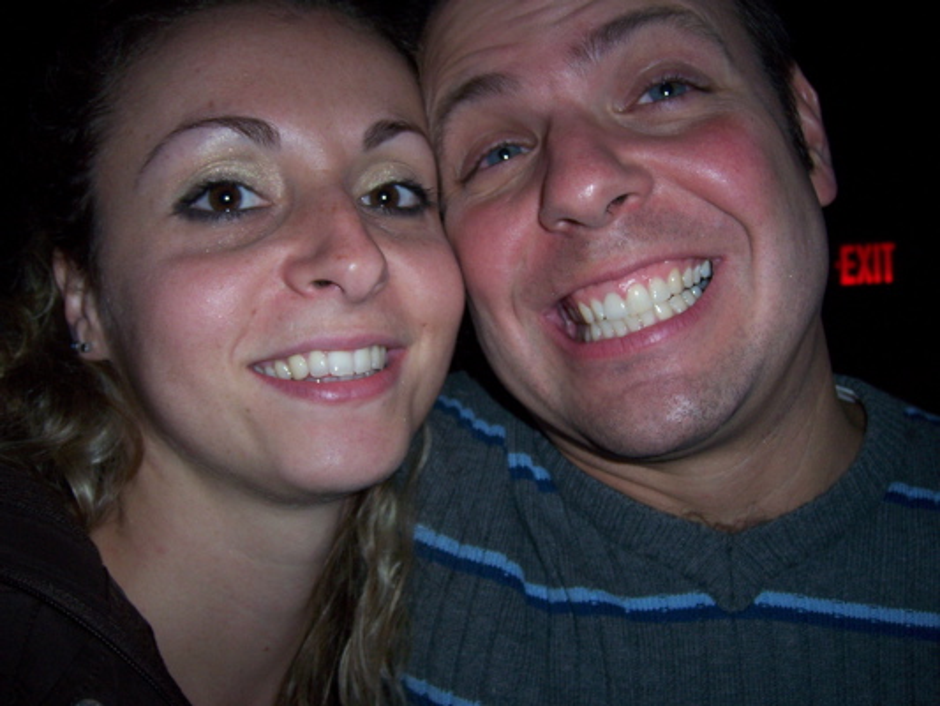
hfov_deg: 51.3
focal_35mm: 36
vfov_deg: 39.7
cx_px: 470
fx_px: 978
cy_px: 353
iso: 125
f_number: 2.8
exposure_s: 1/60
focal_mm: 6.2
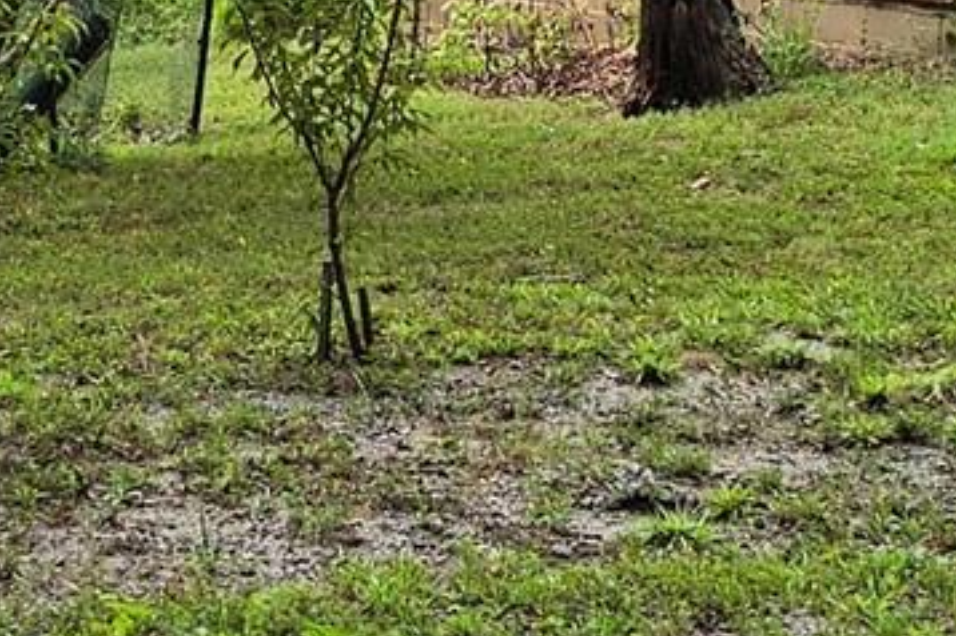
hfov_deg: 15.0
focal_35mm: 137
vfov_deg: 9.7
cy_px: -323
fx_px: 3635
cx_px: 441
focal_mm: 5.4
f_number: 1.8
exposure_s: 1/1321
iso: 80
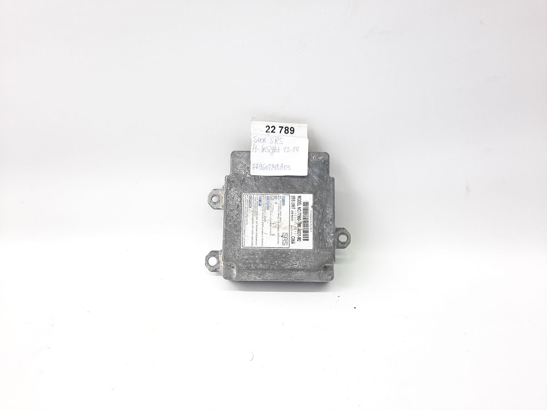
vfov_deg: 54.9
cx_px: 274
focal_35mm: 25
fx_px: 395
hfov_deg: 69.4
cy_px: 205
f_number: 2
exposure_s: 1/50
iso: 64
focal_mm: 4.6
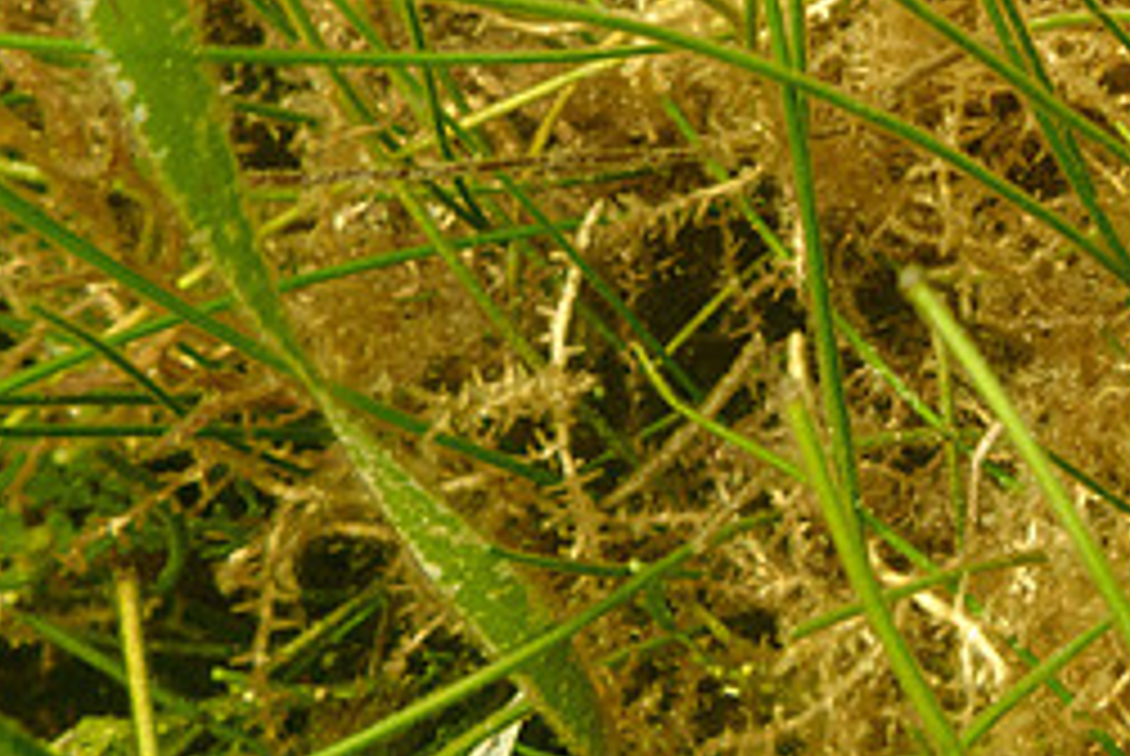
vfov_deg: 21.6
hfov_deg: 30.6
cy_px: -52
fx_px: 1885
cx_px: 1171
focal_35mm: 60
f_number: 2.8
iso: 100
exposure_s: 1/100
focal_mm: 4.5
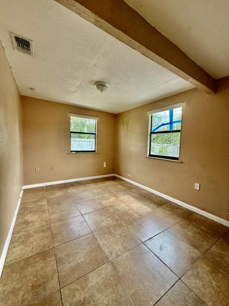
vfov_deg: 102.1
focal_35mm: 14
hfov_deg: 85.7
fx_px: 123
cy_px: 153
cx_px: 114
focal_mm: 2.22
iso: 160
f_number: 2.2
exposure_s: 1/121
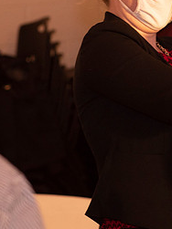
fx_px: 1644
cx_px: 208
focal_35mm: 248
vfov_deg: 8.0
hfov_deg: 6.0
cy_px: 3
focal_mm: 85
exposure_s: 1/160
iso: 500
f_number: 3.5
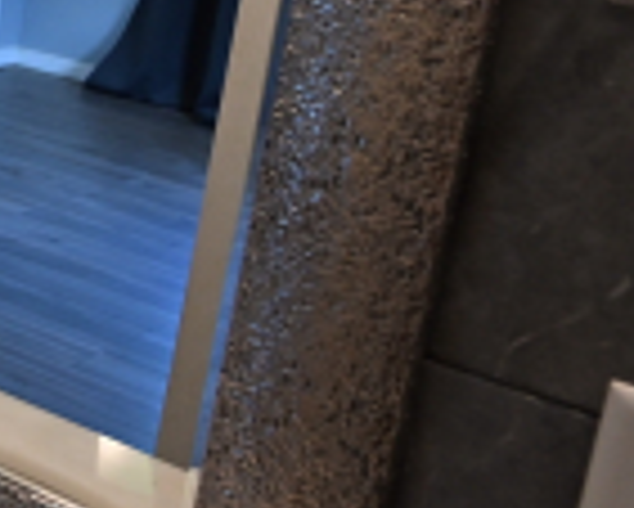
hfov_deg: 16.2
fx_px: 1408
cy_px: -81
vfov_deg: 19.4
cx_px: -773
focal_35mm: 75
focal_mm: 15
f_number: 4
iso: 900
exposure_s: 1/125
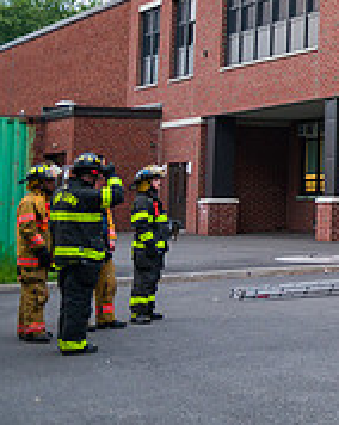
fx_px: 1307
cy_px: 33
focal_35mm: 104
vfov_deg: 18.1
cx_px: 671
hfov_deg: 12.9
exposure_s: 1/200
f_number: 3.2
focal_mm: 34
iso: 500
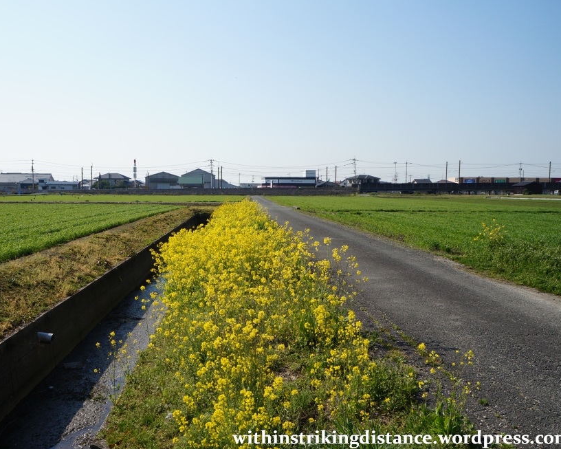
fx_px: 515
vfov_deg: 47.1
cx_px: 241
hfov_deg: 57.0
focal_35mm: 31
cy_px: 227
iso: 200
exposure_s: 1/320
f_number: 13
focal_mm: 18
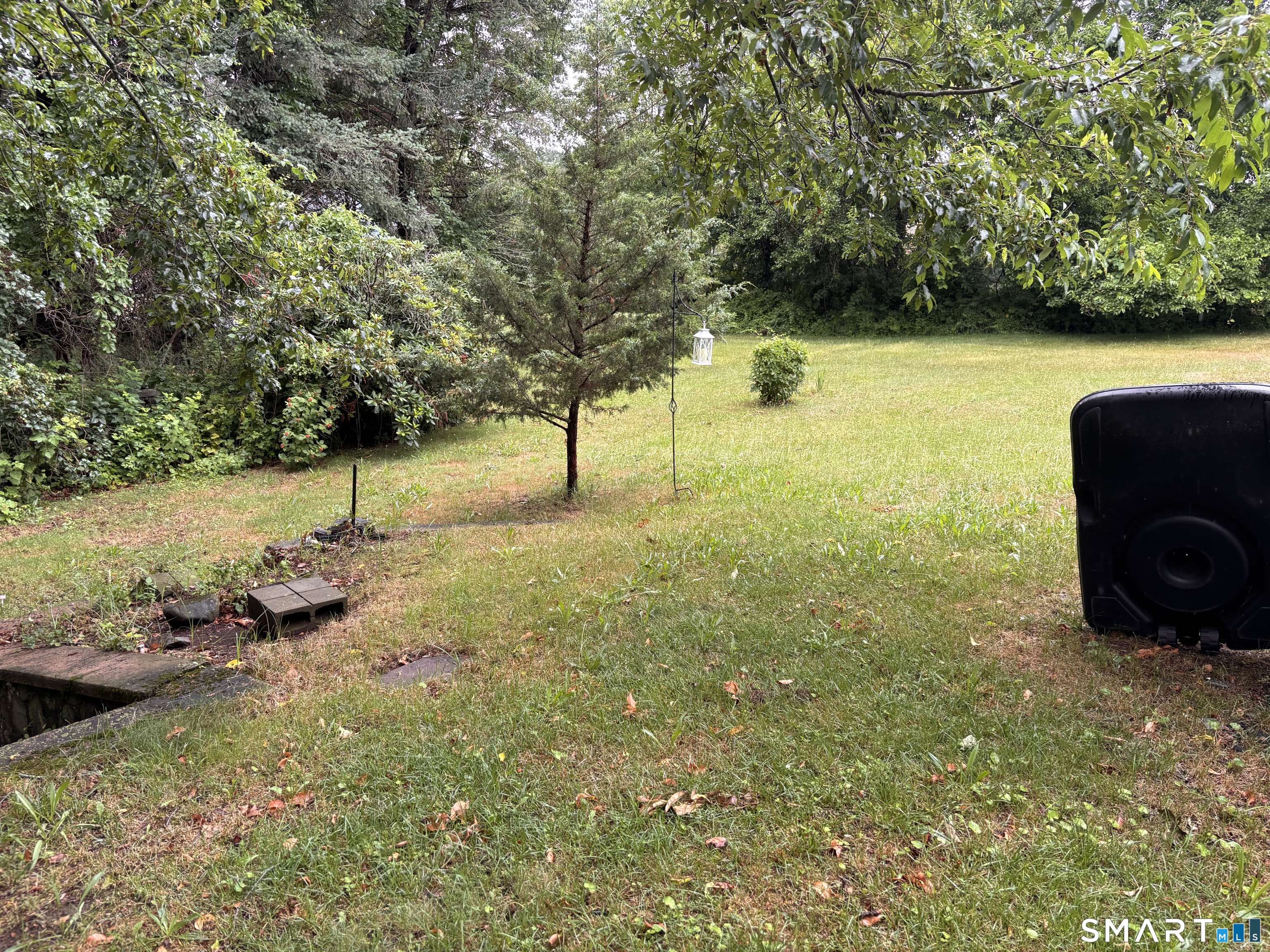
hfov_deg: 67.3
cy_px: 476
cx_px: 635
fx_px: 954
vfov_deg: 53.1
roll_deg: -3.8
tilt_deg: -12.9
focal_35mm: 26
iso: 40
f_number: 1.6
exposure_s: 1/163
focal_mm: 5.96
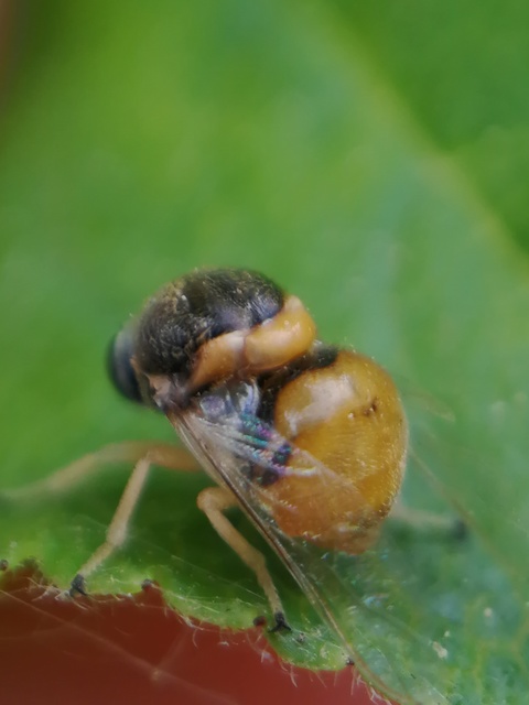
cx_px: 264
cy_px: 352
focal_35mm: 92
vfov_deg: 21.3
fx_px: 1875
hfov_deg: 16.1
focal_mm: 3.95
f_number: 2.2
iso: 50
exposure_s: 1/50
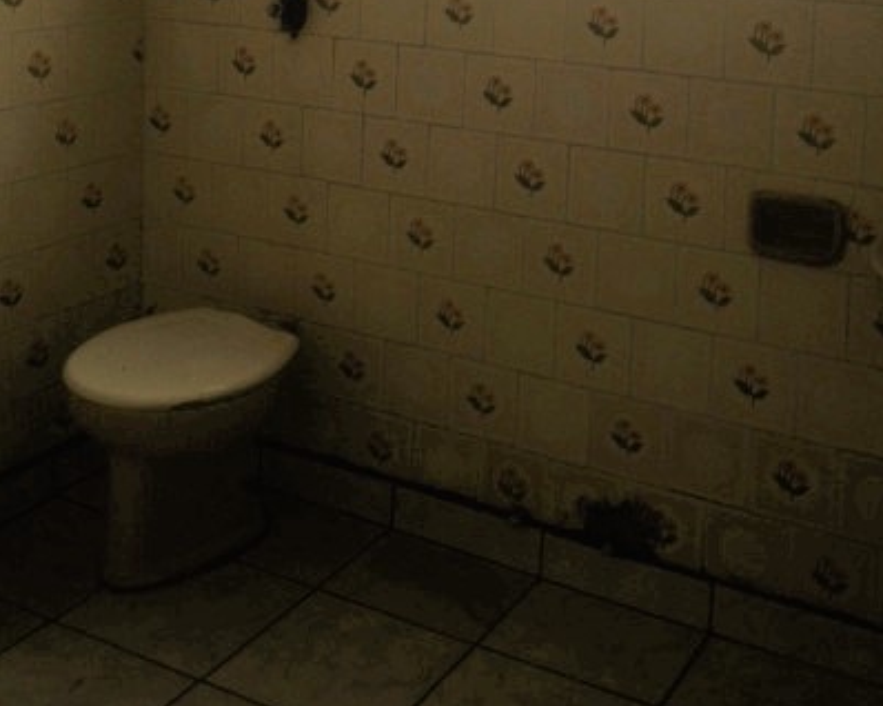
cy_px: 4
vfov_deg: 26.2
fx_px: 1437
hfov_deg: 34.2
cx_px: 424
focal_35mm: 55
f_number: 2.4
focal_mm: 4.28
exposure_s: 1/332
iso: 50
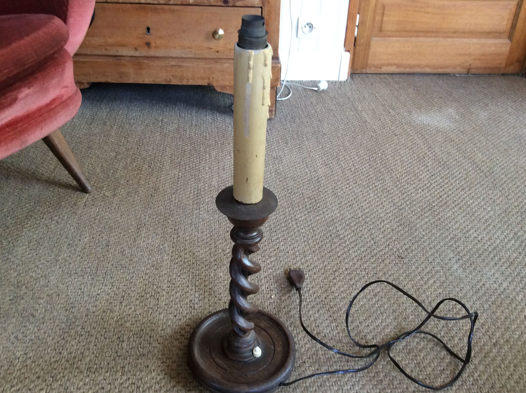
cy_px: 193
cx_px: 260
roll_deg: -0.6
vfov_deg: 42.8
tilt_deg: -31.8
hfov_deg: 55.4
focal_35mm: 33
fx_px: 501
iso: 160
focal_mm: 3.3
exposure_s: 1/25
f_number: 2.4
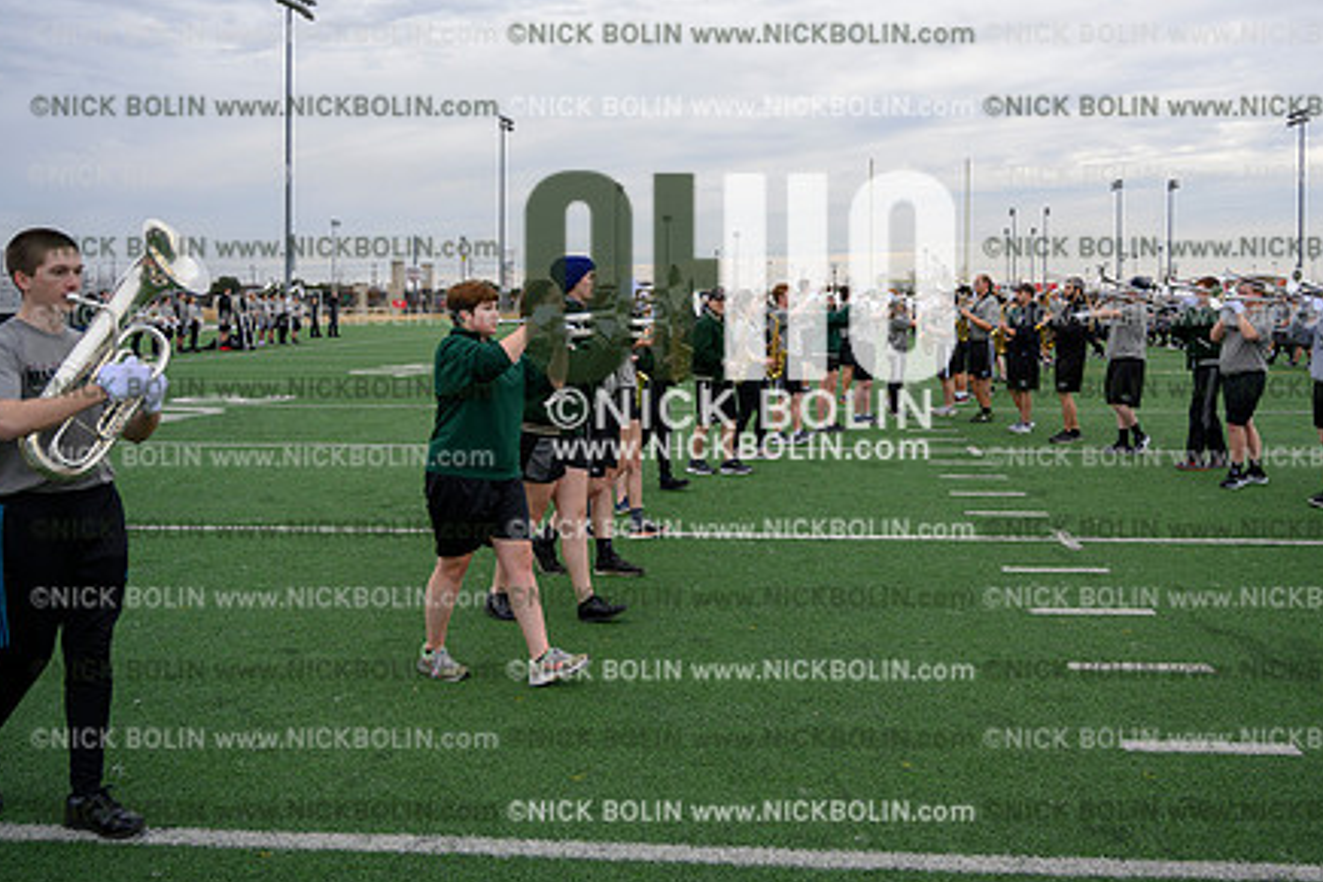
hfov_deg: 58.6
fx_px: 1176
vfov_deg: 40.8
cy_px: 318
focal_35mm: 32
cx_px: 739
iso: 200
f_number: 4
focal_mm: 24
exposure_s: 1/500
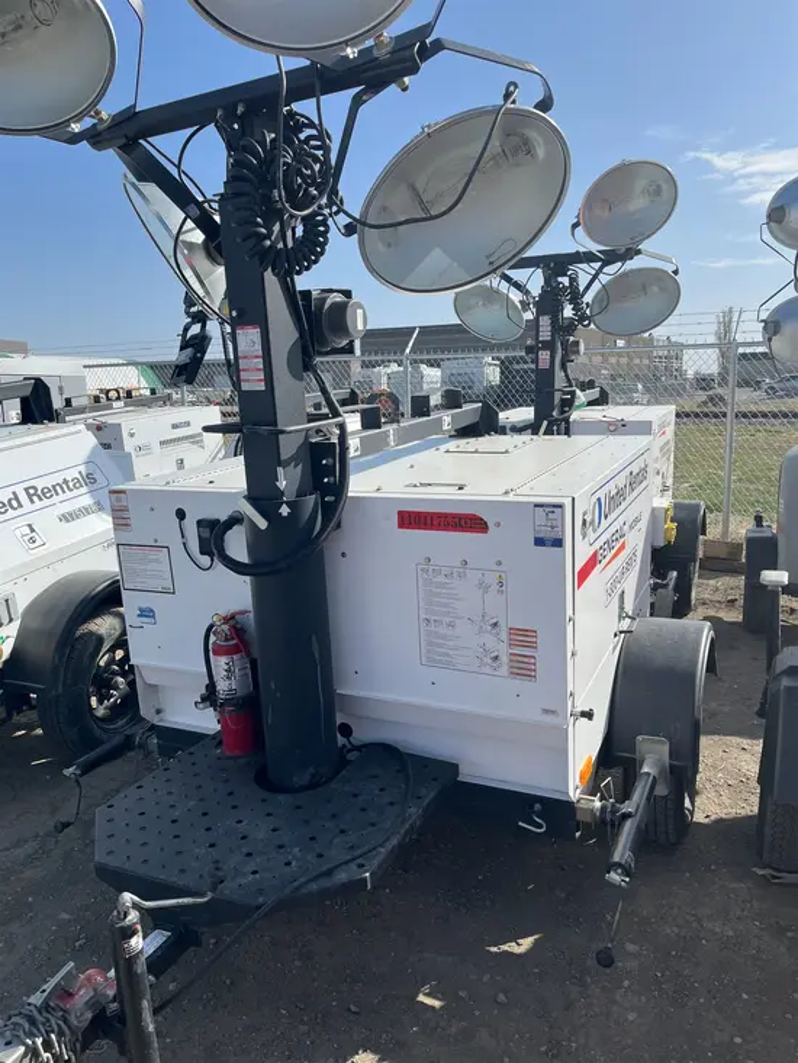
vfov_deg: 67.3
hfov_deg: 53.1
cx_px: 399
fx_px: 799
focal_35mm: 26
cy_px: 532
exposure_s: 1/3413
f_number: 1.6
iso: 50
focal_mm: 5.1
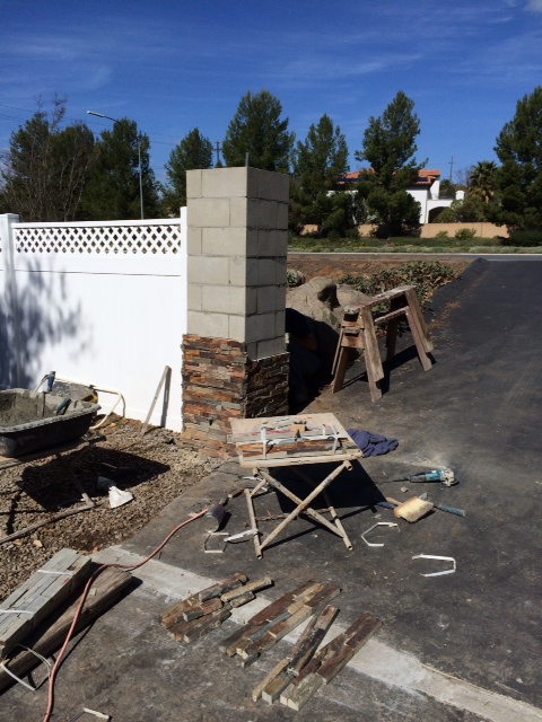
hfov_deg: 46.8
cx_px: 271
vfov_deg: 60.0
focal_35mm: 30
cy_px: 361
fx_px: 626
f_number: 2.2
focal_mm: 4.12
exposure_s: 1/5882
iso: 40
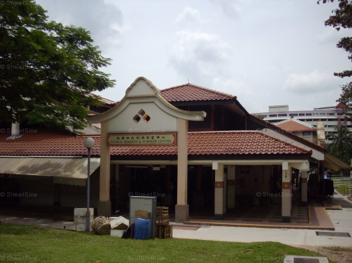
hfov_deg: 50.2
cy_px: 132
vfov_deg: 38.6
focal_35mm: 37
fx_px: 376
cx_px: 176
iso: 80
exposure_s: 1/640
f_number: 5.6
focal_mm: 6.2
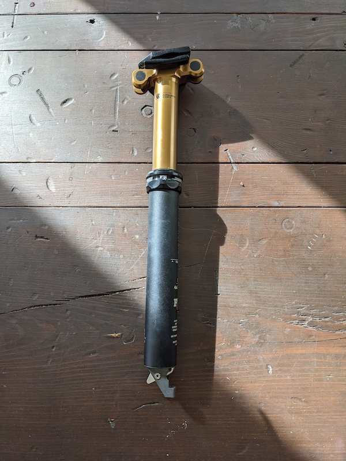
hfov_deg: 51.4
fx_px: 360
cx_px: 173
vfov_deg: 65.3
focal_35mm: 27
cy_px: 230
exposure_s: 1/235
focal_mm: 4.38
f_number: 1.73
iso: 48
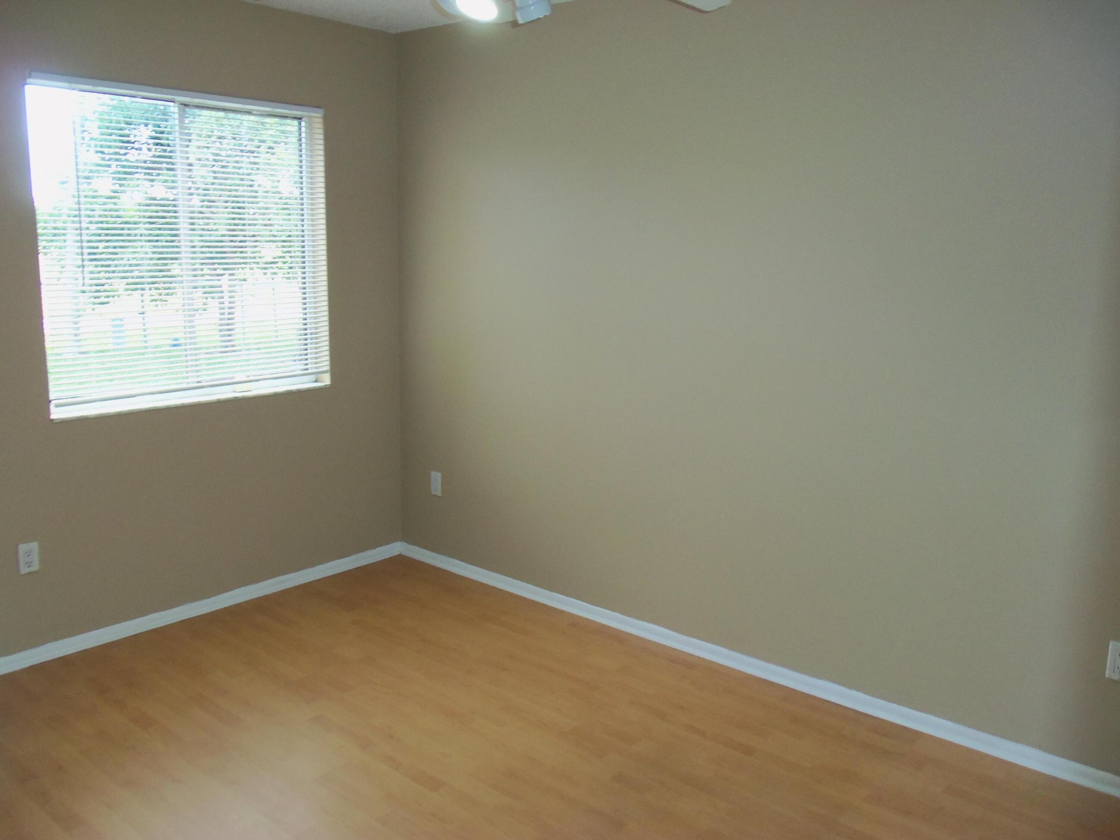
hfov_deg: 61.7
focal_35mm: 29
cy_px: 420
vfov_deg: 48.2
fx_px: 938
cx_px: 560
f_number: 3.4
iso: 160
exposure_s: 1/30
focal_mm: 5.2
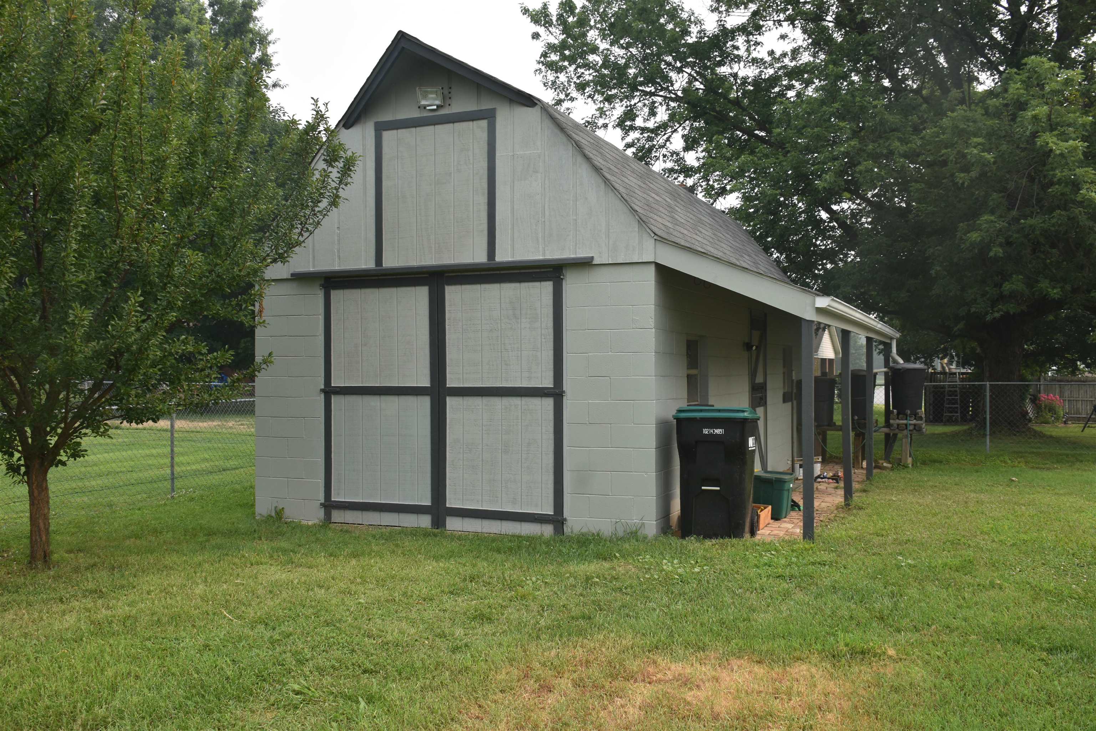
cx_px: 548
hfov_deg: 59.5
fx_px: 959
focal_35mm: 32
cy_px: 366
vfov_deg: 41.7
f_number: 8
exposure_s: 1/250
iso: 200
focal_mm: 21
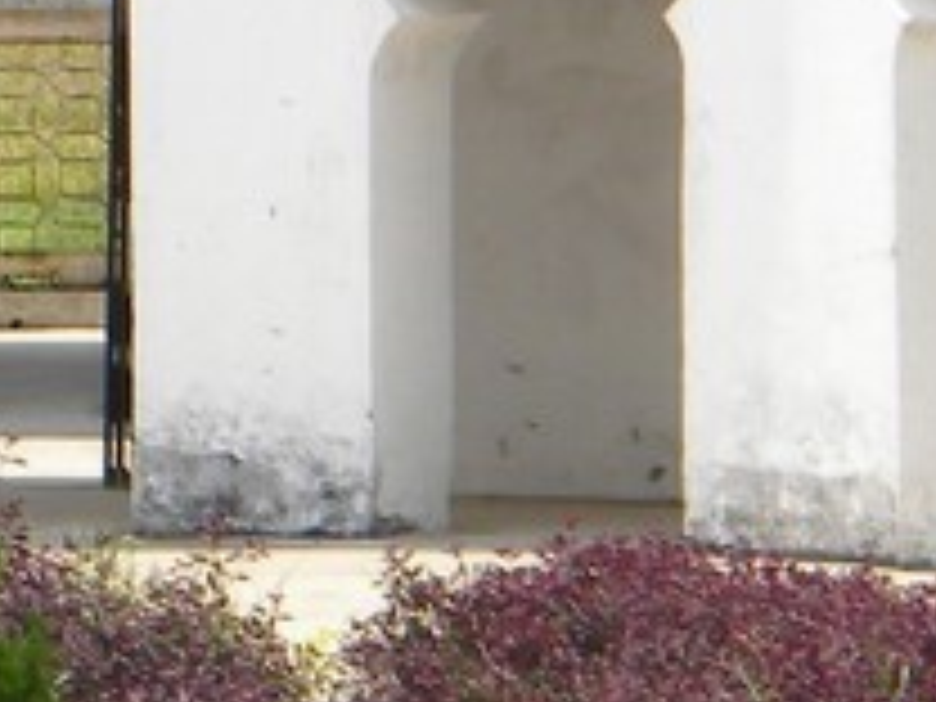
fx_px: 16359
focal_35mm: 605
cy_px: -342
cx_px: -153
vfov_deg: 2.5
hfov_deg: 3.3
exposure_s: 1/480
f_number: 4.7
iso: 80
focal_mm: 19
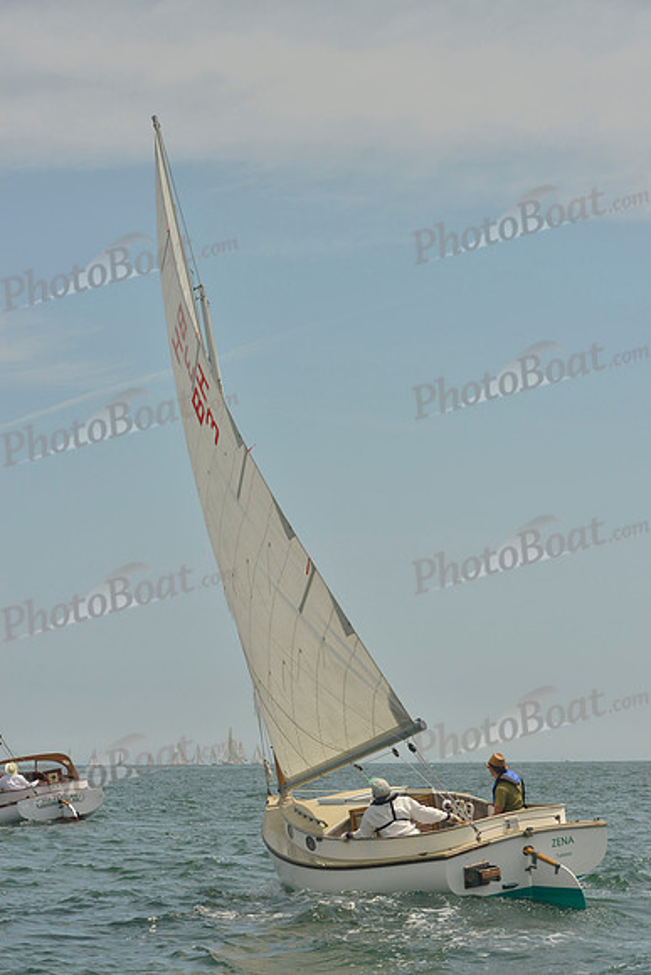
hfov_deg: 19.5
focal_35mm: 70
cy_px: 488
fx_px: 1897
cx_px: 326
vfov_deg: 28.8
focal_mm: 70
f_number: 10
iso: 400
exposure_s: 1/800
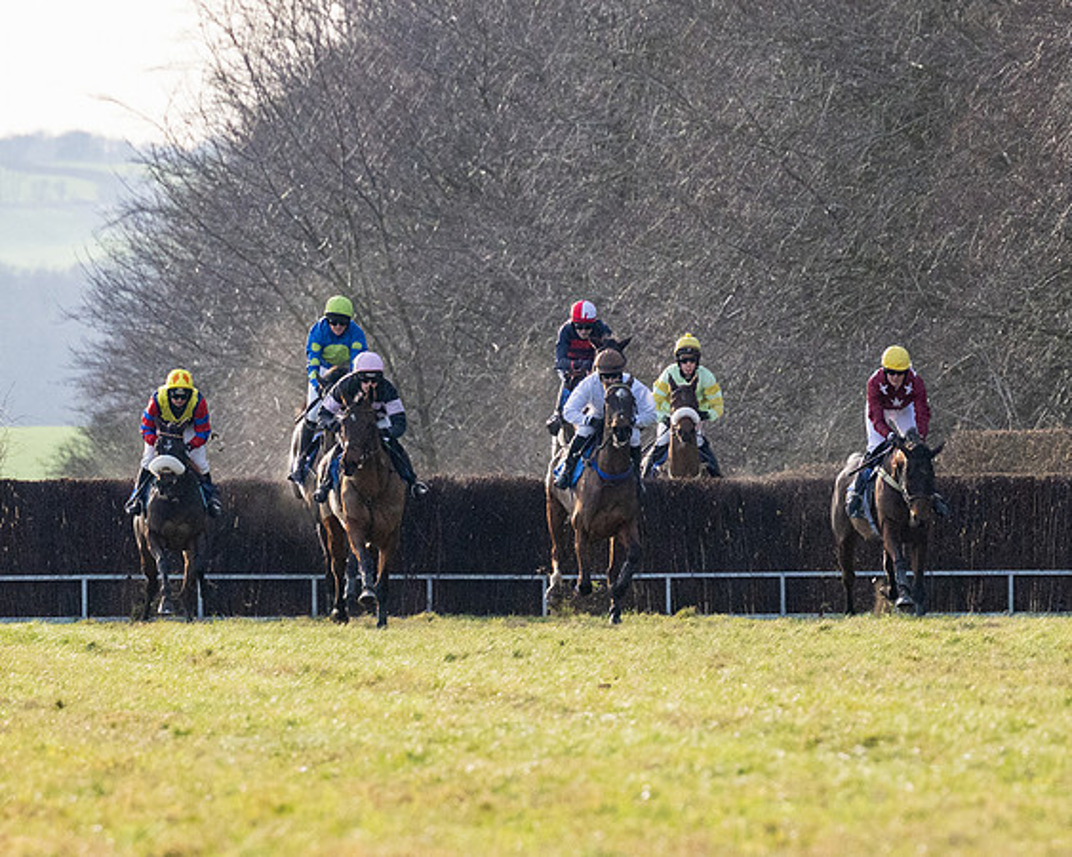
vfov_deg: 2.8
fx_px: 17620
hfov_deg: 3.5
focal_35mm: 556
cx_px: 621
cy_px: 505
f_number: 5
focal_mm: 200
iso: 800
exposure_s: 1/4000
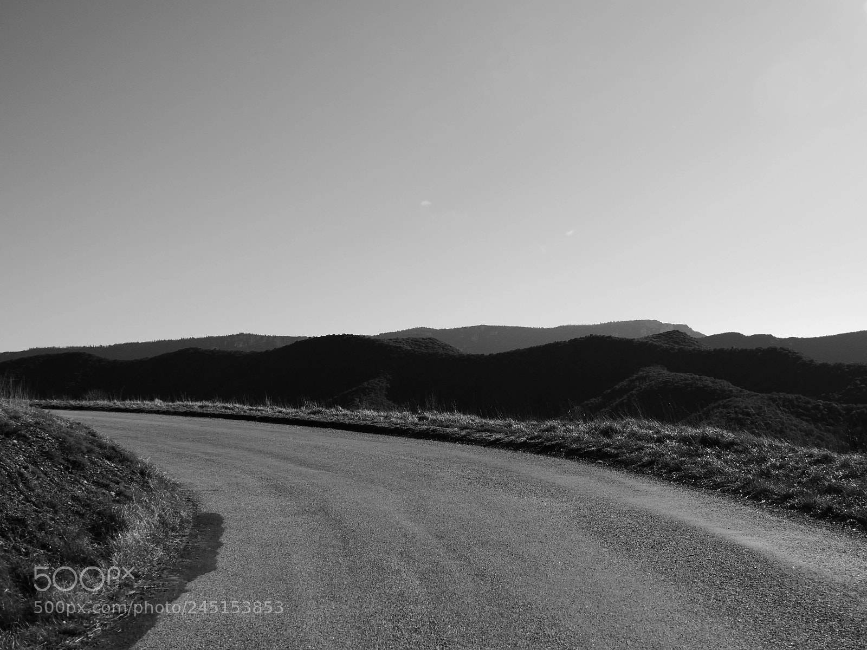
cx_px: 434
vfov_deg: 39.7
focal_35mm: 36
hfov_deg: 51.4
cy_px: 325
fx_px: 902
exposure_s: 1/2000
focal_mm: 14
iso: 200
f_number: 3.5
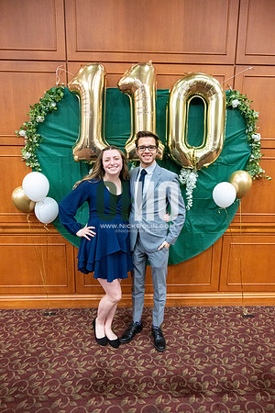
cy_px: 206
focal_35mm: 24
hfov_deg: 53.1
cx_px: 138
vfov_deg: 73.7
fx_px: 275
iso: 6400
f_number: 4
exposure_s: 1/125
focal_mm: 24
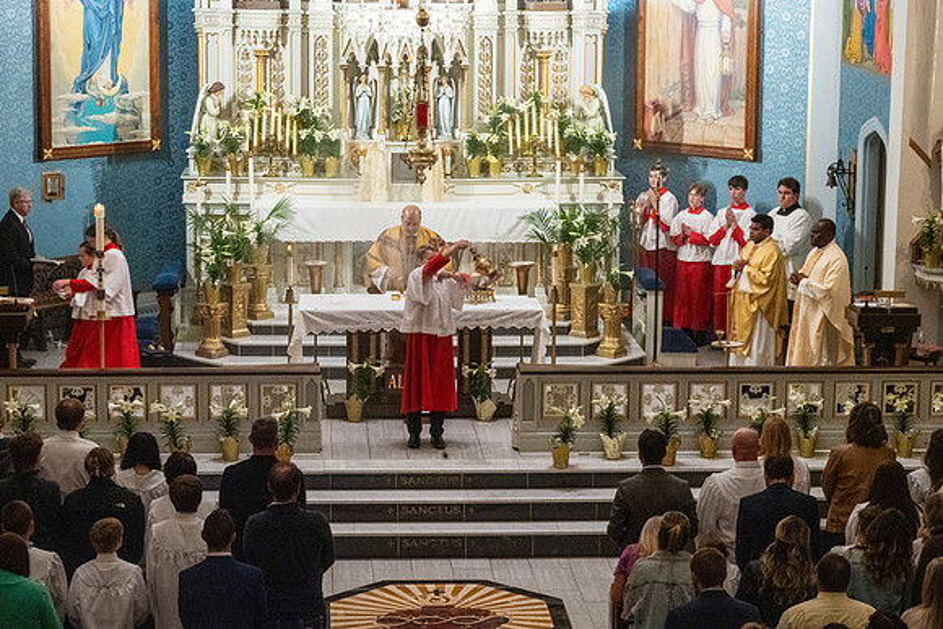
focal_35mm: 89
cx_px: 472
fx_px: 2332
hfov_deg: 22.9
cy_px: 314
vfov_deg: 15.4
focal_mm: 89
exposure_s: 1/60
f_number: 14
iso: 5000
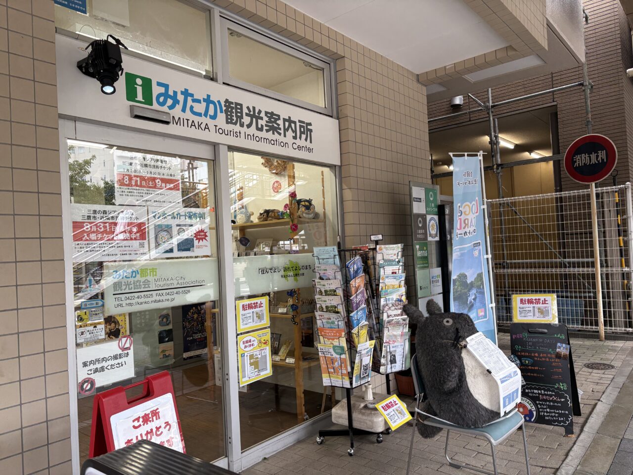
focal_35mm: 26
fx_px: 475
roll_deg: +3.0
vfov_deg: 53.1
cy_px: 238
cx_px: 316
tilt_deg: +1.2
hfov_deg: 67.3
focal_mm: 5.96
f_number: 1.6
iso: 80
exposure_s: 1/122
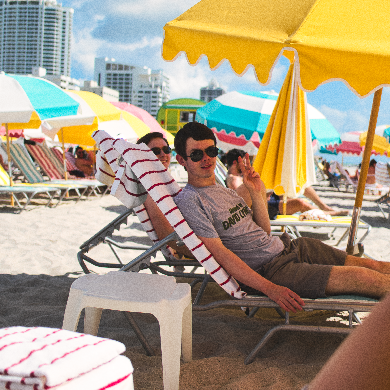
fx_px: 586
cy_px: 163
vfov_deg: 36.7
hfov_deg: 36.8
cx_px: 195
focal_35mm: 46
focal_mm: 24
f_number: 1.8
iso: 100
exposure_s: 1/4000
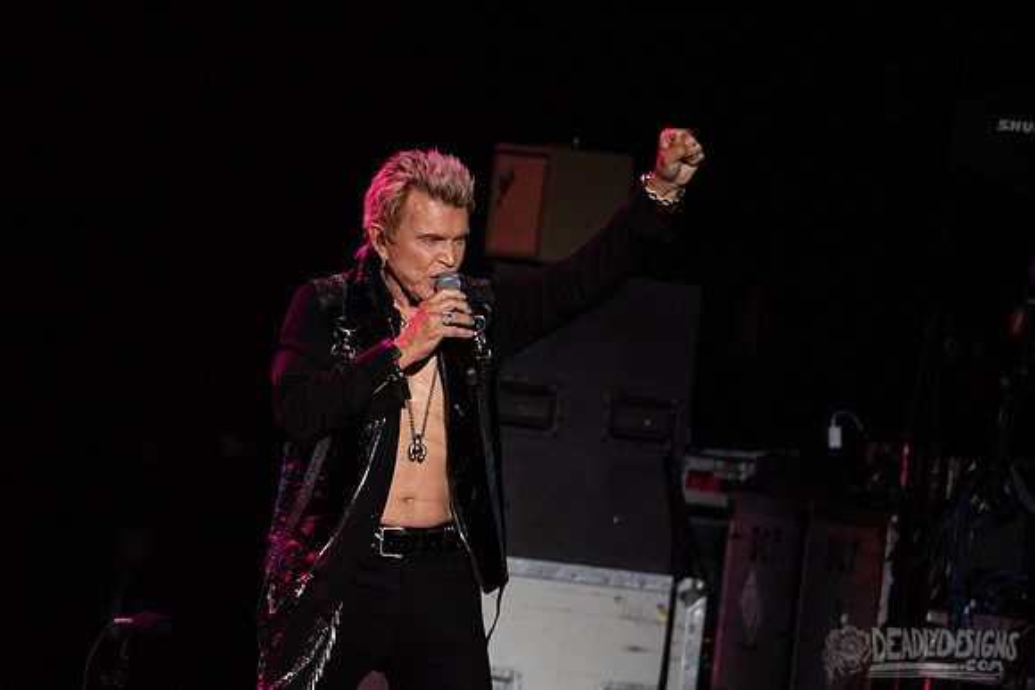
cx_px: 356
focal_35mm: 805
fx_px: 23147
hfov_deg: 2.6
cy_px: 322
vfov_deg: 1.7
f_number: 6.3
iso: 2500
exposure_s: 1/250
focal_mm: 600
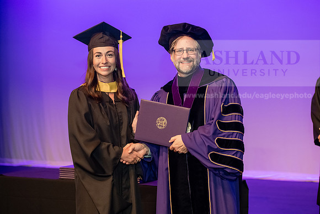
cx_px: 160
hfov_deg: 25.4
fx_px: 711
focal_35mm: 80
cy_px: 107
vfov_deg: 17.1
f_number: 4
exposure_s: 1/200
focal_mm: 80
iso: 3200
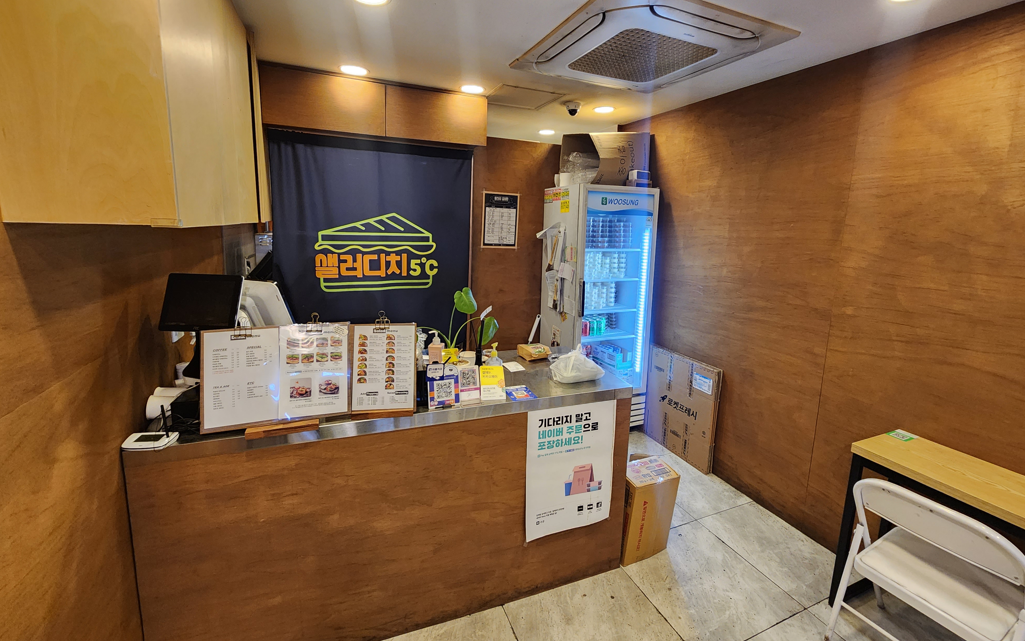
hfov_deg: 105.3
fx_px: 391
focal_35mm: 14
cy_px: 292
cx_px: 514
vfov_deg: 78.5
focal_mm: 2.2
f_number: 2.2
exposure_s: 1/60
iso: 400
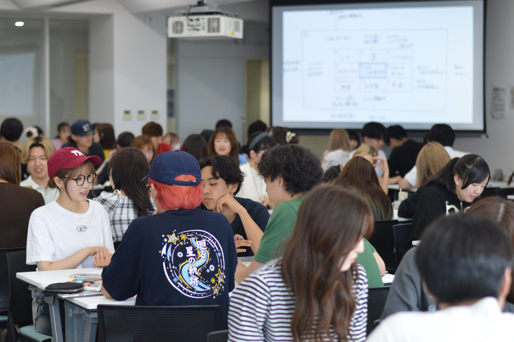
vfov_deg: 18.1
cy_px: 171
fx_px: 1070
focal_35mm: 75
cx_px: 257
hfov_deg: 27.0
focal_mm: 50
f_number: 2.2
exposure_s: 1/250
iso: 400
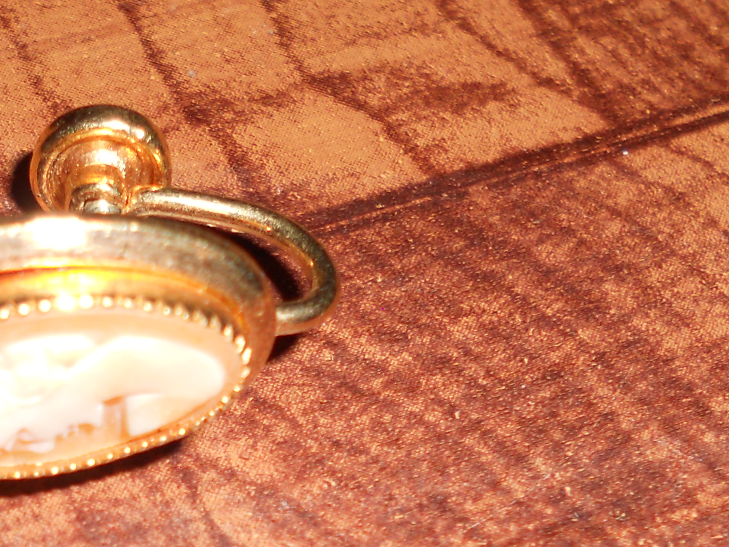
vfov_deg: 15.8
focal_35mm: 91
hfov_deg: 21.2
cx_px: 105
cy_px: 609
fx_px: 1916
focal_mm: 5.8
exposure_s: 1/25
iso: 80
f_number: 8.8
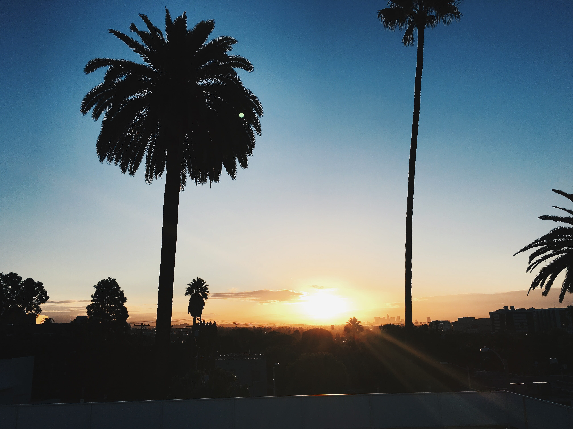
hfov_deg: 61.7
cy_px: 214
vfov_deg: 48.2
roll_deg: +0.8
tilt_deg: +14.2
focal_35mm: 29
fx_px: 480
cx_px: 286
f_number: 2.2
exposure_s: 1/1374
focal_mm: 4.15
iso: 25
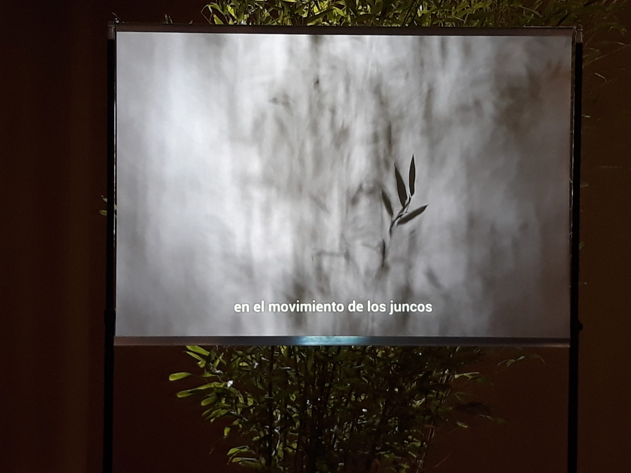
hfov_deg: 46.7
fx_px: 729
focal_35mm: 40
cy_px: 190
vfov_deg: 35.8
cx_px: 353
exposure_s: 1/50
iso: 100
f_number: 1.7
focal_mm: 3.71
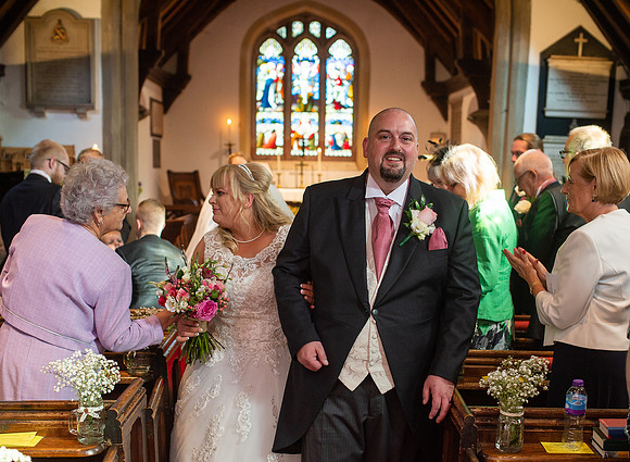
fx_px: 864
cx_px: 345
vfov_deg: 29.8
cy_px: 296
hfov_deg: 40.0
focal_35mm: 48
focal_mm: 35
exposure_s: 1/125
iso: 400
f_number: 2.8
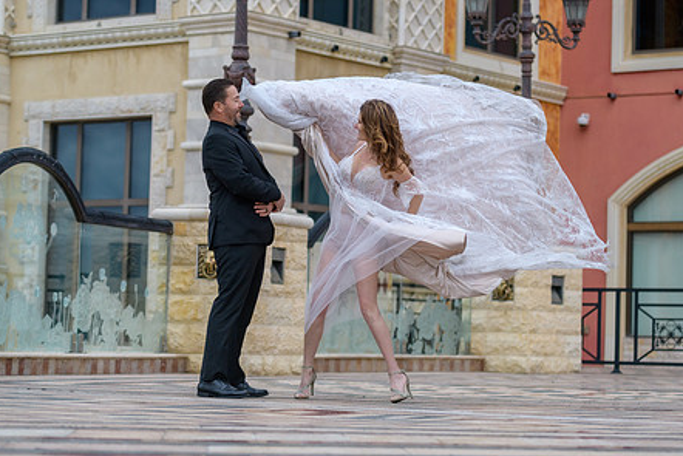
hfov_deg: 19.4
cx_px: 391
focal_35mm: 105
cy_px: 200
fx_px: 1993
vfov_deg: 13.0
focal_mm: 80
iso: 400
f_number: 2.8
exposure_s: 1/3200
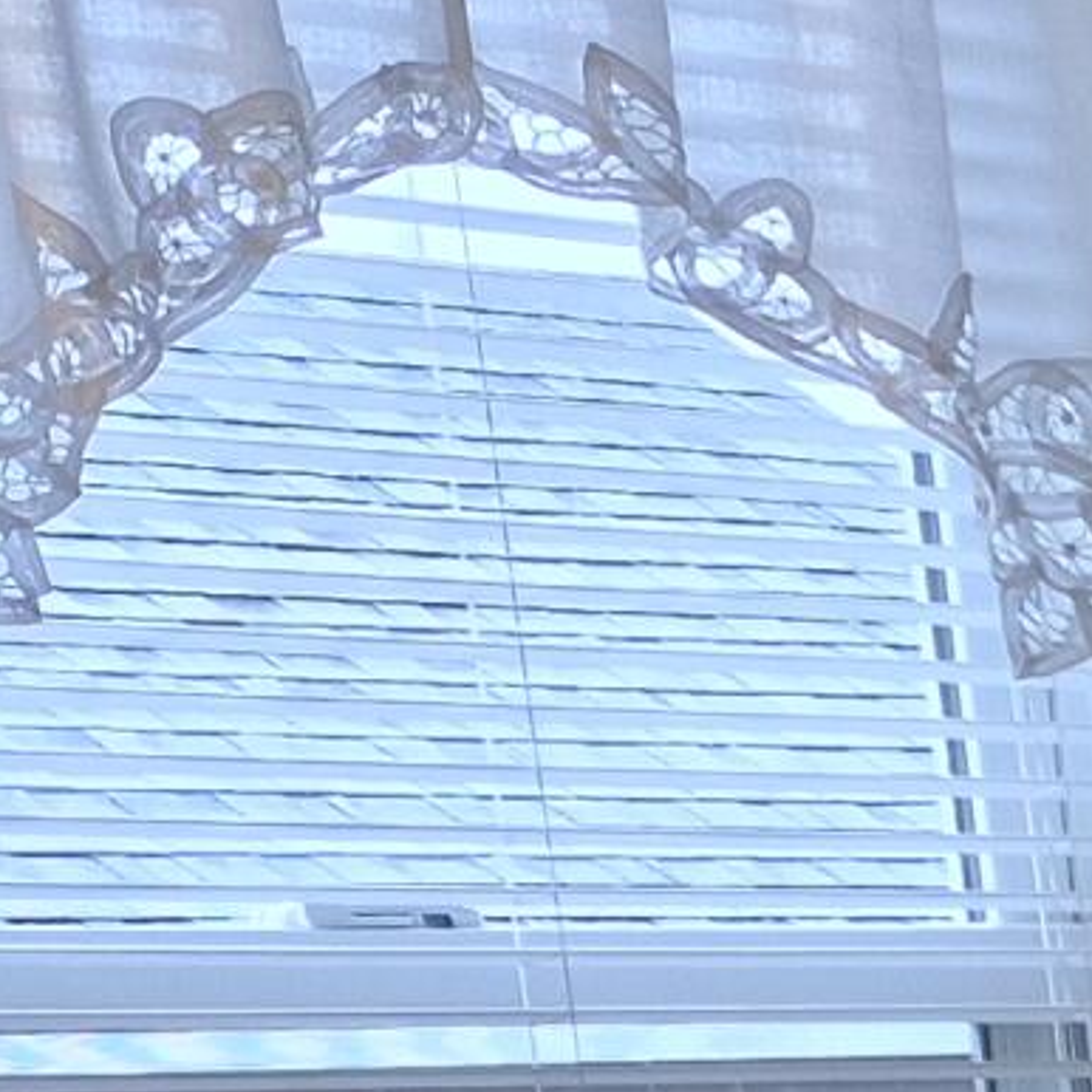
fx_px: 5639
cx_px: 3961
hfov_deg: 8.1
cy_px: 2071
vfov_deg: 10.3
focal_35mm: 158
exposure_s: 1/120
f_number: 1.8
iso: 80
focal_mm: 5.4
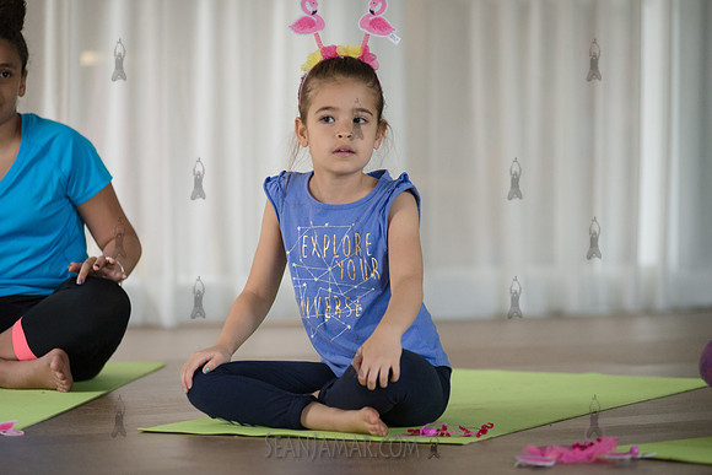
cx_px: 356
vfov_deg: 8.1
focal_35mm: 170
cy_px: 238
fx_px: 3363
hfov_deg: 12.1
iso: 2000
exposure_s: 1/640
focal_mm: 170
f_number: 3.2
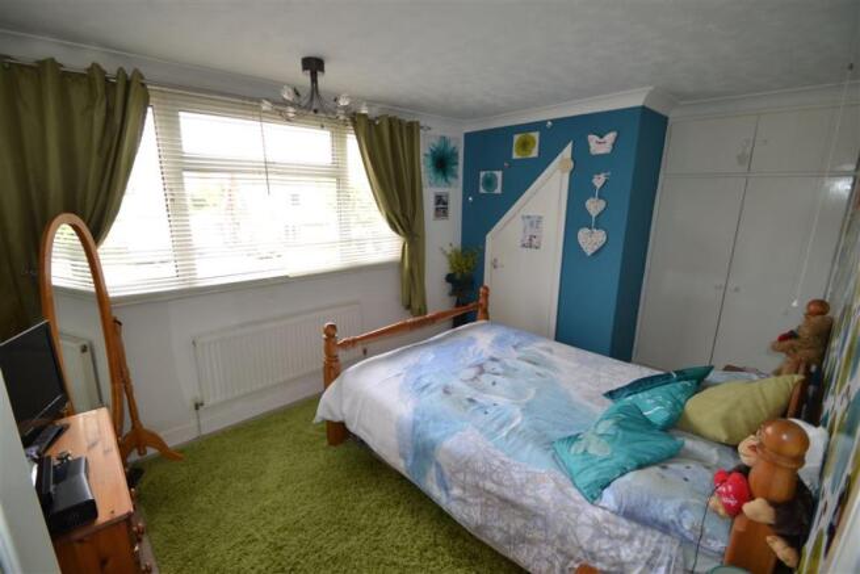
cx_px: 430
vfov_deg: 77.4
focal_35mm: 15
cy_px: 287
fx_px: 358
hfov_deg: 100.4
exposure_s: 1/160
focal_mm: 10
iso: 400
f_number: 3.5
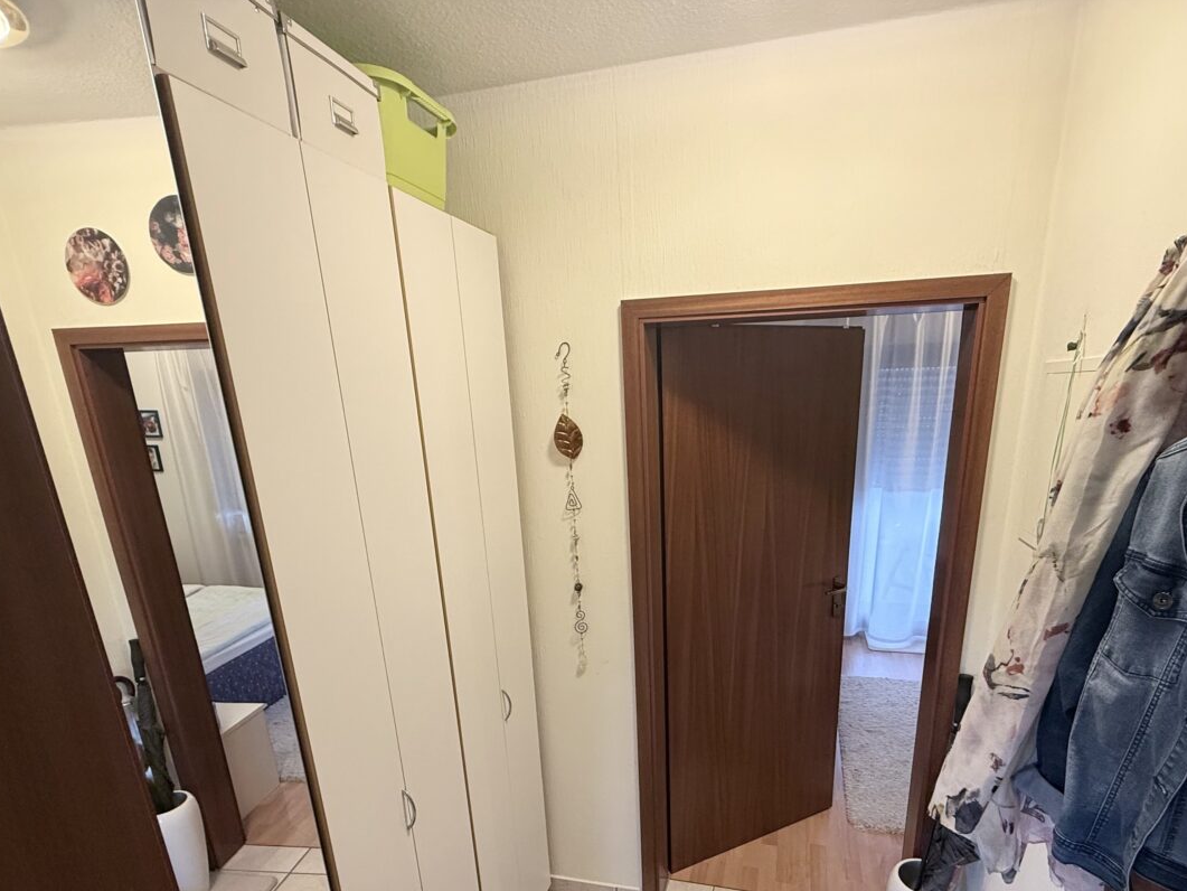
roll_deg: +1.9
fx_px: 652
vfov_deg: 66.7
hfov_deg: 84.5
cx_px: 635
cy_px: 600
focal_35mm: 19
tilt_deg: -17.7
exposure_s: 1/80
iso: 250
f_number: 2.2
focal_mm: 2.22
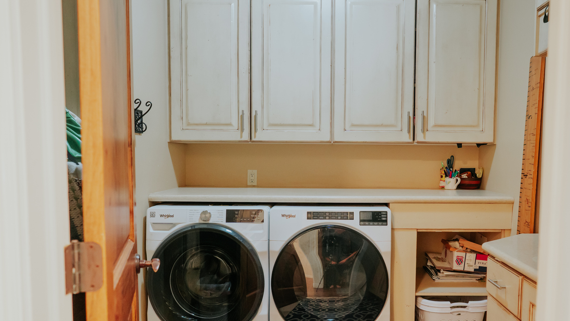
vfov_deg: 35.5
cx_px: 337
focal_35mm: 33
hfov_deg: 59.1
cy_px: 196
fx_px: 499
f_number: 3.5
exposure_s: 1/30
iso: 1250
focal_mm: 24
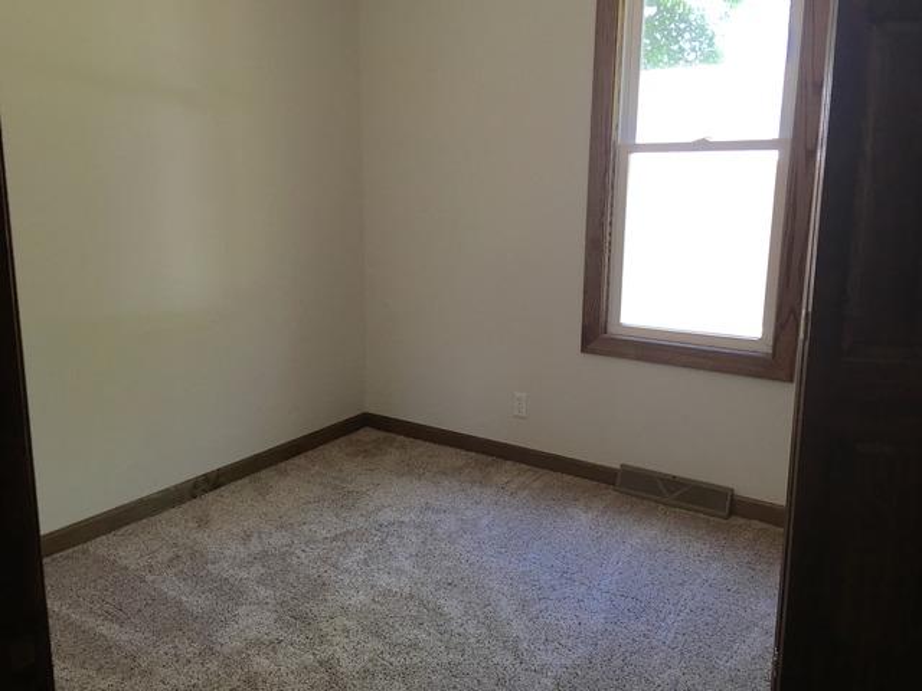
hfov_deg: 61.7
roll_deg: -1.0
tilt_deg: -9.9
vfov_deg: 48.2
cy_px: 346
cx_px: 461
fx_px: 772
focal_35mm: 29
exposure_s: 1/15
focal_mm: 4.15
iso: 40
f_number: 2.2
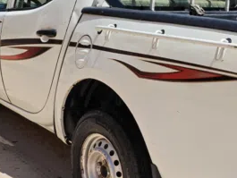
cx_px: 95
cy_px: 93
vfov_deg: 21.0
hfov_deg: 27.7
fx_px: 479
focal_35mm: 70
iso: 100
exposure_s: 1/1442
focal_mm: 4.75
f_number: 1.8
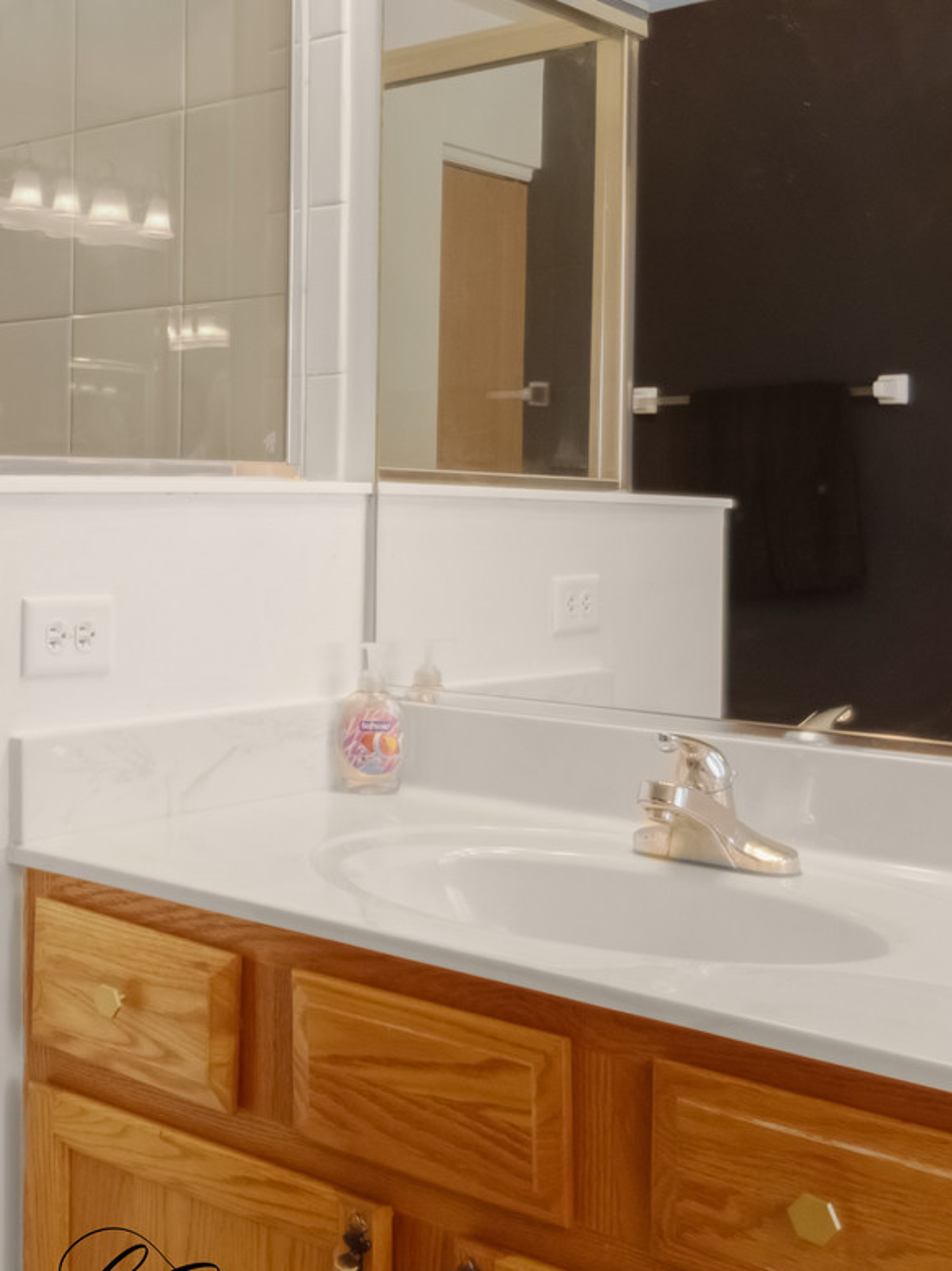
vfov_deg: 39.4
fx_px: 1761
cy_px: 486
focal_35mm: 48
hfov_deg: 28.8
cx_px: 59
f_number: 8
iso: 400
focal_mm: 16
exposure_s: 1/80
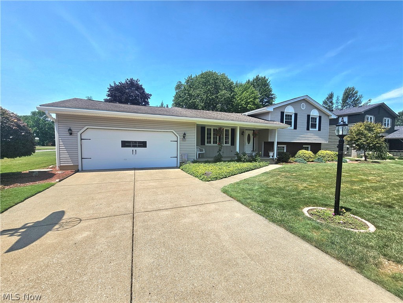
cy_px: 152
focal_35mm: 13
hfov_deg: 106.2
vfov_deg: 89.9
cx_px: 202
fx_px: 151
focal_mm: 2.2
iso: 50
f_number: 2.2
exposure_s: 1/3333
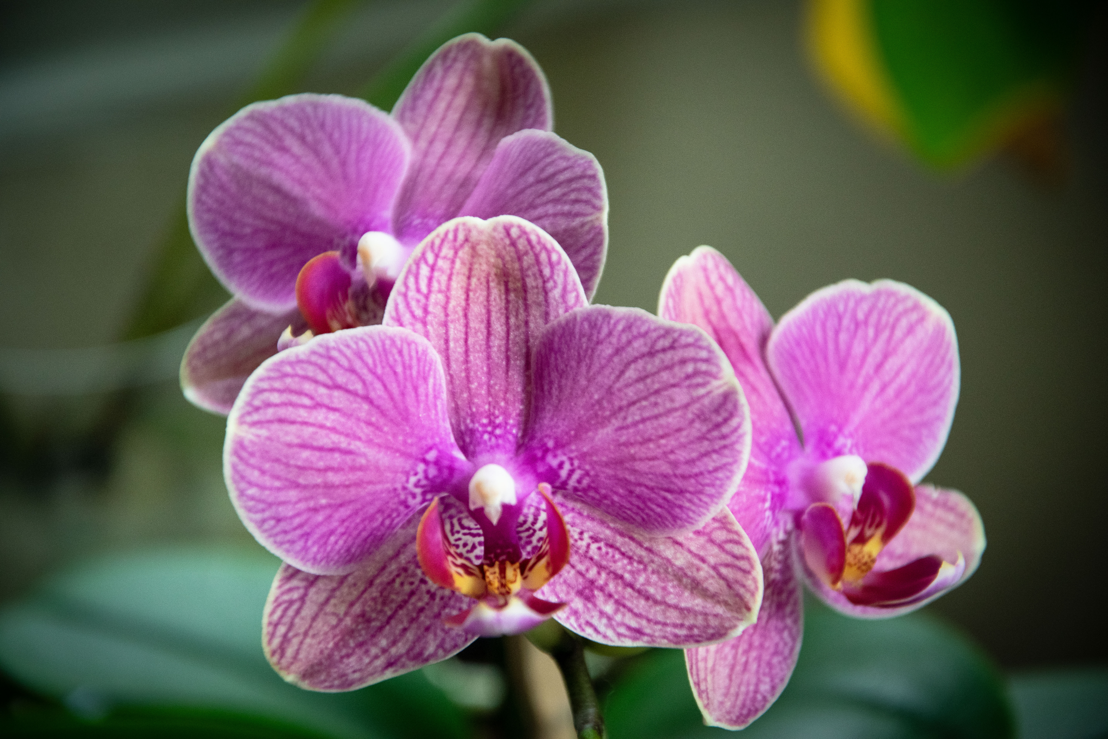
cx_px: 554
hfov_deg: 13.0
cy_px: 370
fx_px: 4847
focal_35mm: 158
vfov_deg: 8.7
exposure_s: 1/160
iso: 400
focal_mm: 105
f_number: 5.6
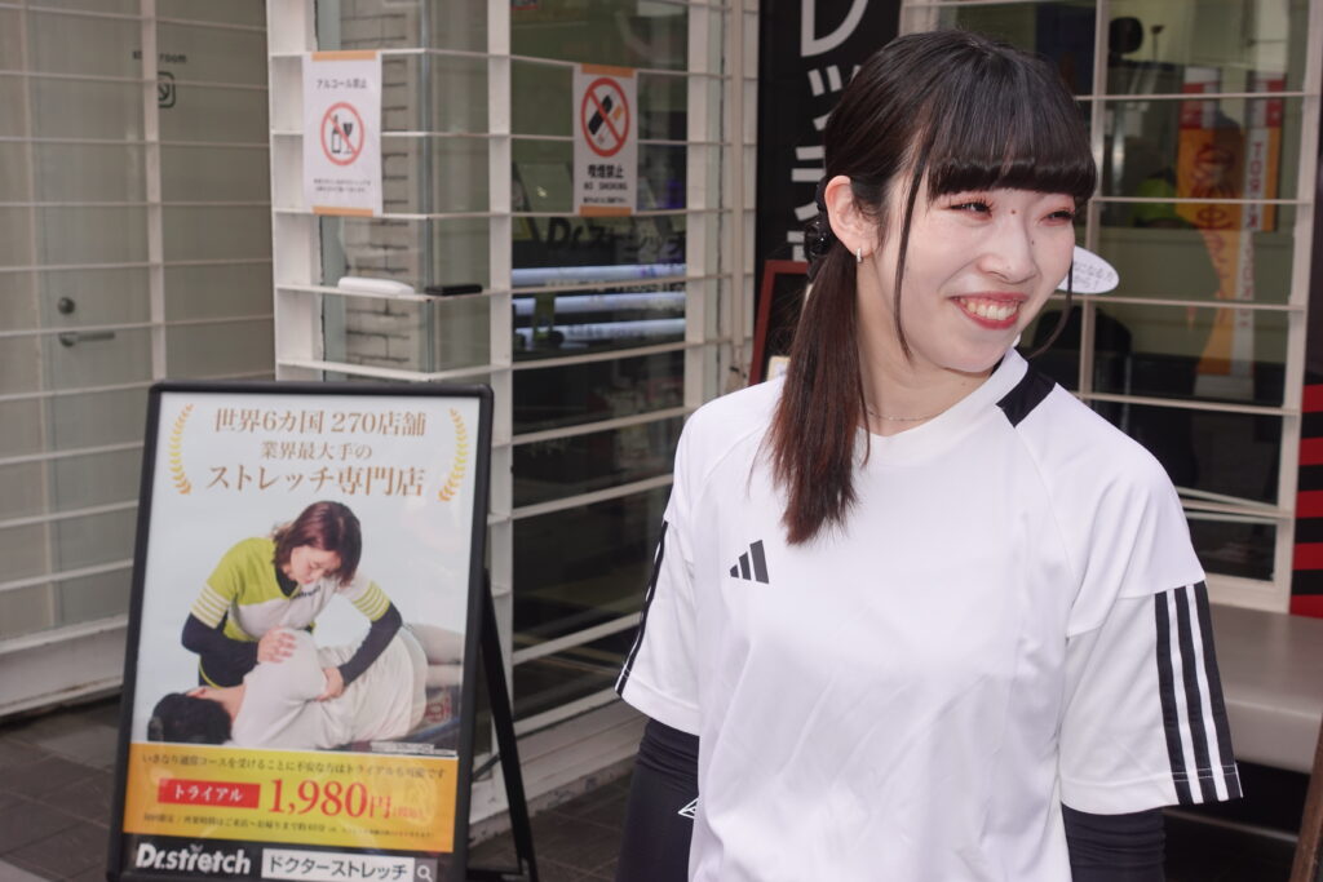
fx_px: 1727
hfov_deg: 41.9
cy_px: 441
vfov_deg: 28.7
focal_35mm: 47
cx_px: 662
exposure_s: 1/320
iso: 125
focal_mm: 17.79
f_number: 4
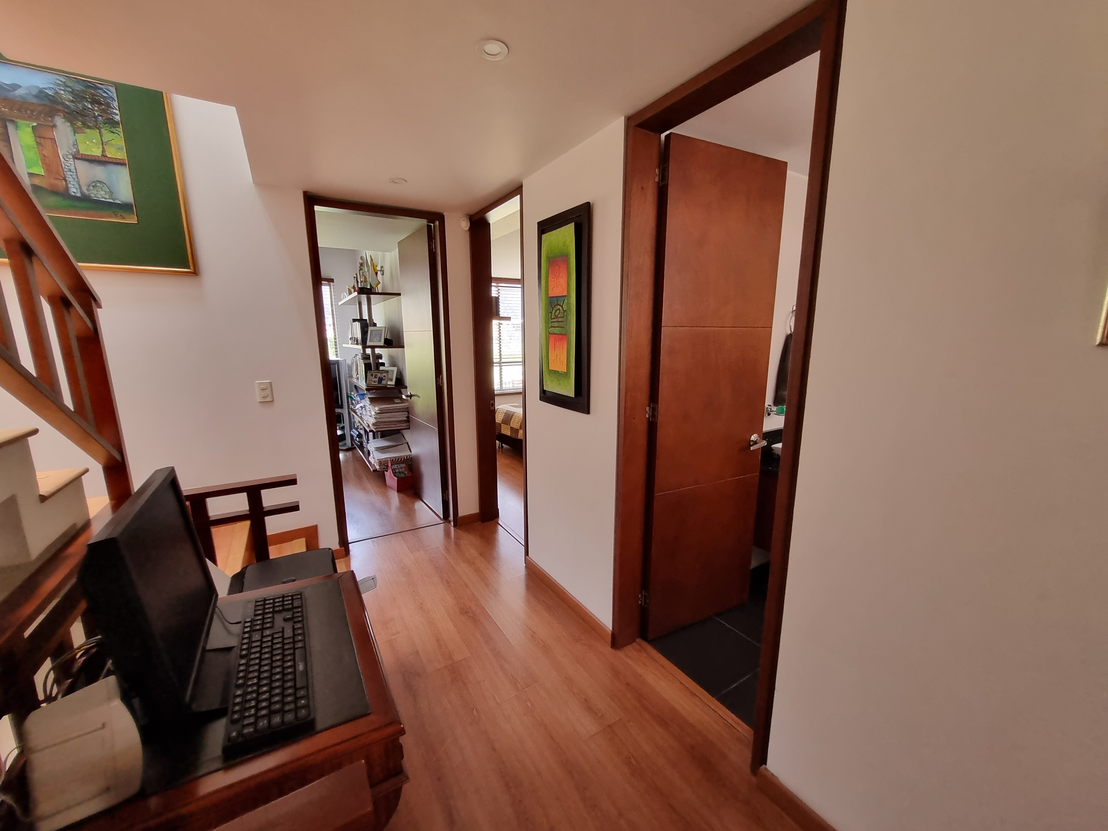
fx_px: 416
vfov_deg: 89.9
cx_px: 554
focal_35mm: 13
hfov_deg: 106.2
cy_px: 416
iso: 200
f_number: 2.2
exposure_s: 1/60
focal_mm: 1.74
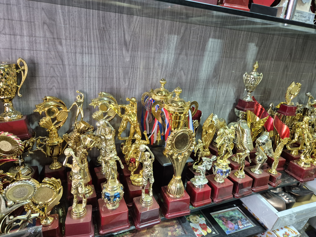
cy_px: 118
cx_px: 158
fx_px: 210
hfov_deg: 73.9
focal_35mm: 23
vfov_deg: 58.9
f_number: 1.8
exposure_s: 1/100
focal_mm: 5.4
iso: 800
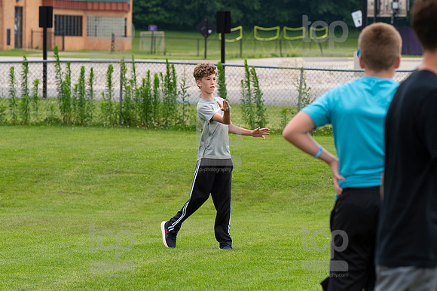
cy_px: 146
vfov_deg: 6.1
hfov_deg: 9.2
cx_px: 218
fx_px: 2730
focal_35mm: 225
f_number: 5.6
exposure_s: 1/1250
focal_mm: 150
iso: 400
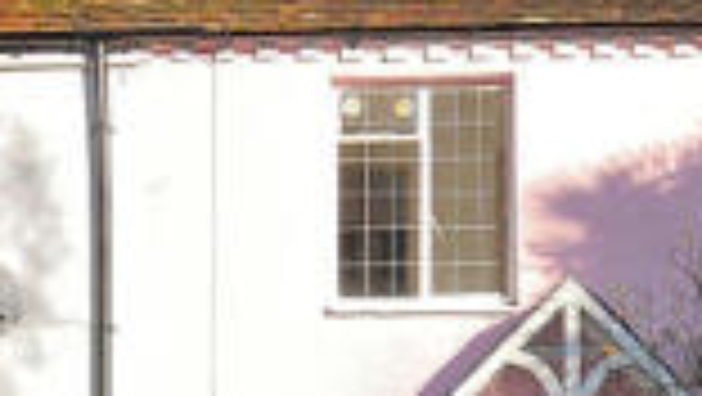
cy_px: 475
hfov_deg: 16.2
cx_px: 416
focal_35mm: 132
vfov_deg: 9.1
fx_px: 2459
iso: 100
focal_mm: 20
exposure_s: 1/200
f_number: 10
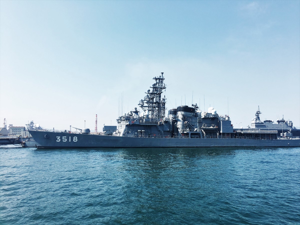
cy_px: 112
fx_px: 251
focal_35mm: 29
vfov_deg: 48.2
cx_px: 150
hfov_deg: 61.7
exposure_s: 1/1374
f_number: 2.2
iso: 25
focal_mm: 4.15
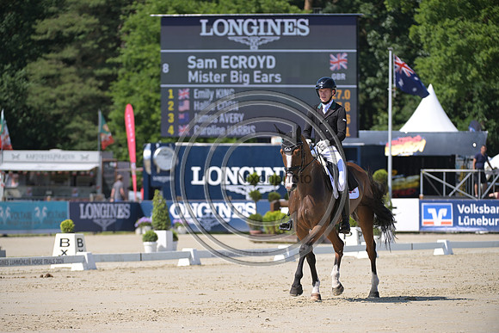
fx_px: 3327
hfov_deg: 8.6
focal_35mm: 240
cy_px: 166
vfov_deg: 5.7
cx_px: 250
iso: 250
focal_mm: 240
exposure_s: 1/1250
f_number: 5
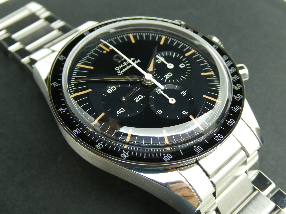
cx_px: 143
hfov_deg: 33.8
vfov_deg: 25.7
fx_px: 471
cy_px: 107
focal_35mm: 57
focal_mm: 10.3
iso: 250
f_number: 4.2
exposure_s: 1/80
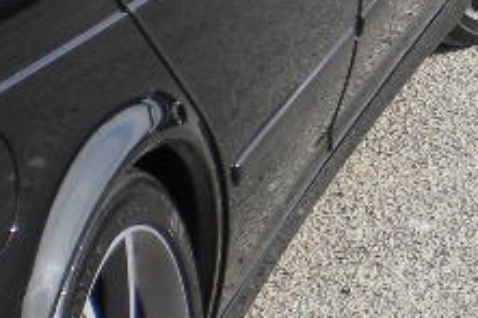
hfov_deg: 11.9
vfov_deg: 8.0
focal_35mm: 169
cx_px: 597
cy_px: -82
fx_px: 2242
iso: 80
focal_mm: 6.3
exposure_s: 1/372
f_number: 4.6
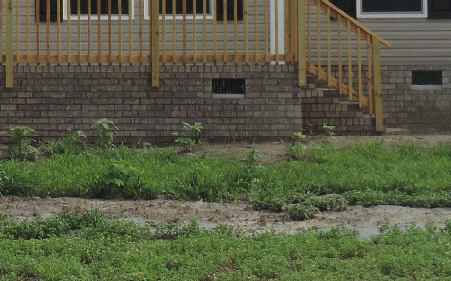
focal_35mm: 188
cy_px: -140
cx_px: 139
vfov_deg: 6.9
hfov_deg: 11.1
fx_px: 2310
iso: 80
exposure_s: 1/800
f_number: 3.7
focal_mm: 9.8
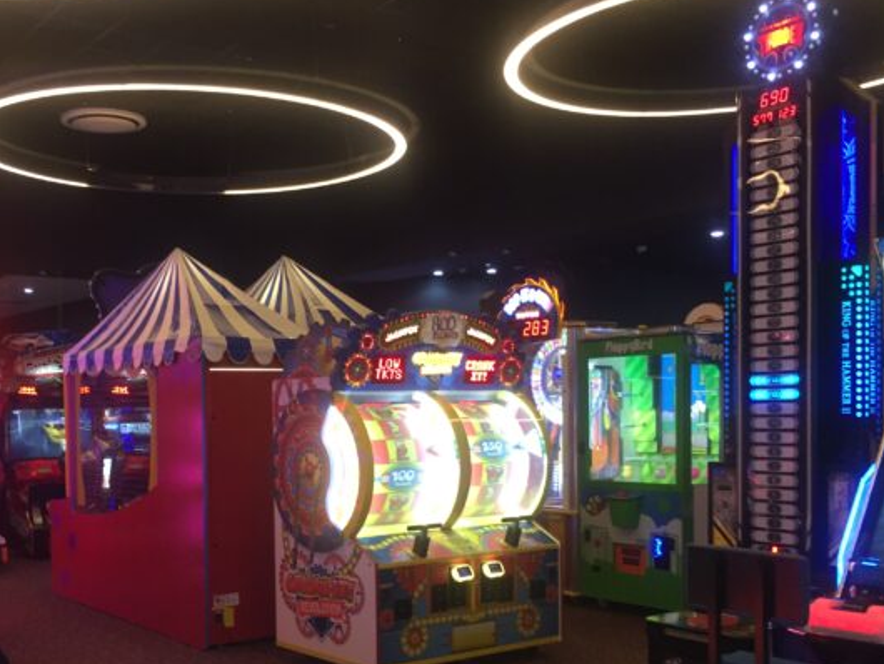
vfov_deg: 34.1
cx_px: 319
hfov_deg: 44.3
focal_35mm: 42
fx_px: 1073
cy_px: 430
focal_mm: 4.15
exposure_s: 1/33
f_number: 2.2
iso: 160
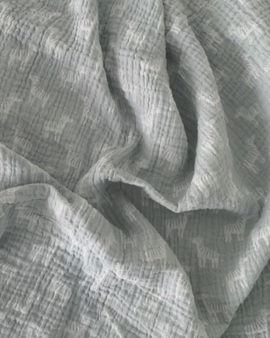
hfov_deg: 51.5
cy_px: 169
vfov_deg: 62.2
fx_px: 280
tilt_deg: -79.5
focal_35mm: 28
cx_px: 138
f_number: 1.8
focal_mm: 4.25
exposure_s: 1/121
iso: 50
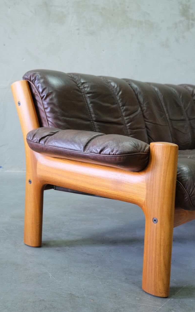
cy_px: 156
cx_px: 103
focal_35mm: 42
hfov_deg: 30.5
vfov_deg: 47.2
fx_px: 357
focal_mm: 27.5
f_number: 4
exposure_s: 1/40
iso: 2000
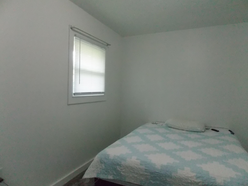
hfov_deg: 71.6
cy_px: 92
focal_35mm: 24
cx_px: 123
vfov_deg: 56.8
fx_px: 172
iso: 1000
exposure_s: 1/125
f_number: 3.1
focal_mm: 4
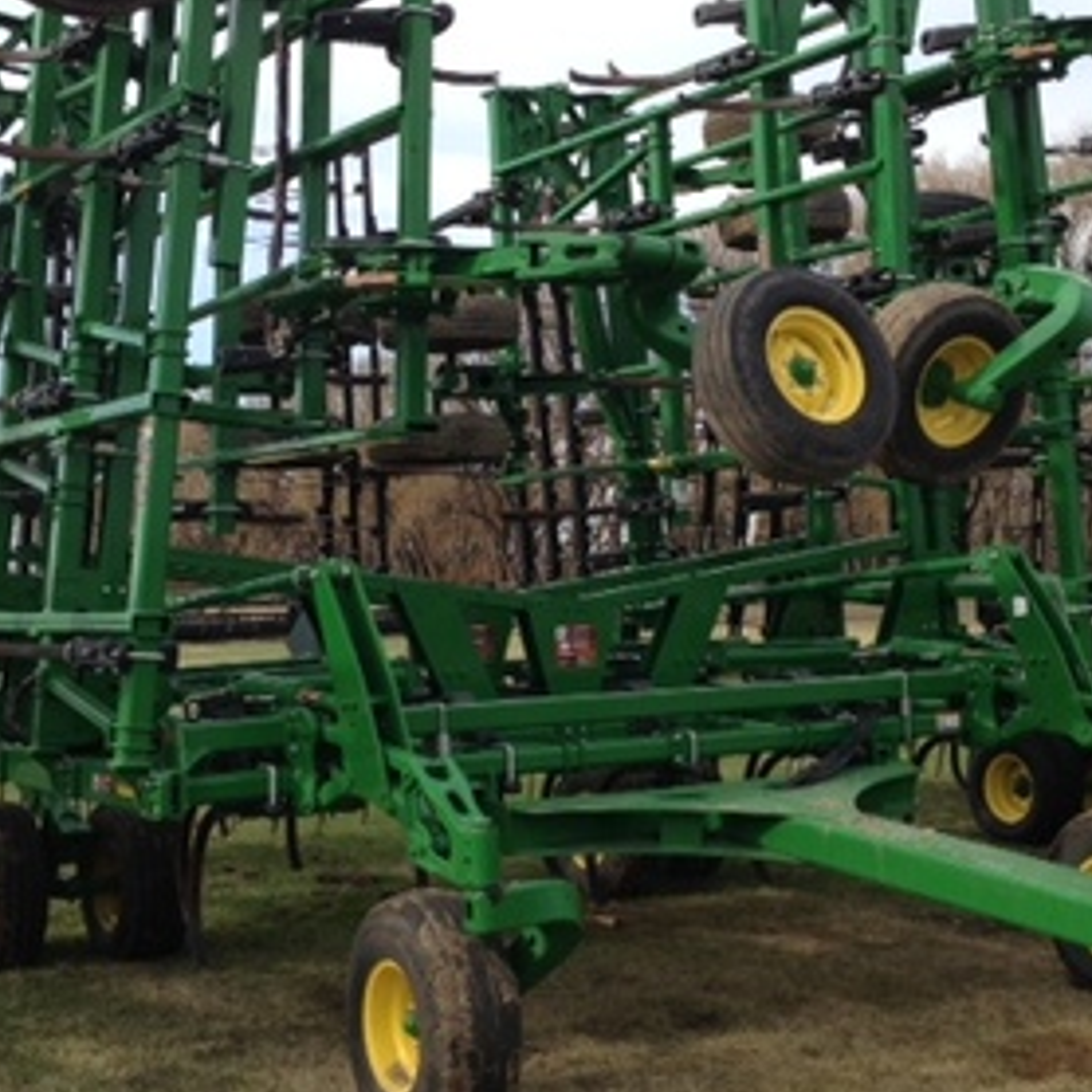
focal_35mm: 57
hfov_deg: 30.0
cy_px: 456
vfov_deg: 30.0
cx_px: 597
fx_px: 2034
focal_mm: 4.13
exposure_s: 1/704
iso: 50
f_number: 2.4
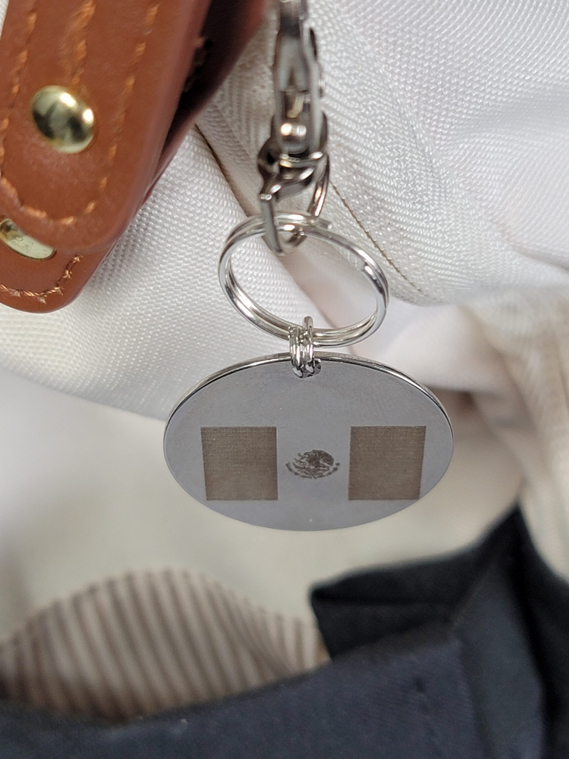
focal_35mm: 28
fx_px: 614
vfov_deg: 63.4
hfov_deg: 49.7
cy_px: 374
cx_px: 307
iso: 160
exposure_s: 1/120
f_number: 1.8
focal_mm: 7
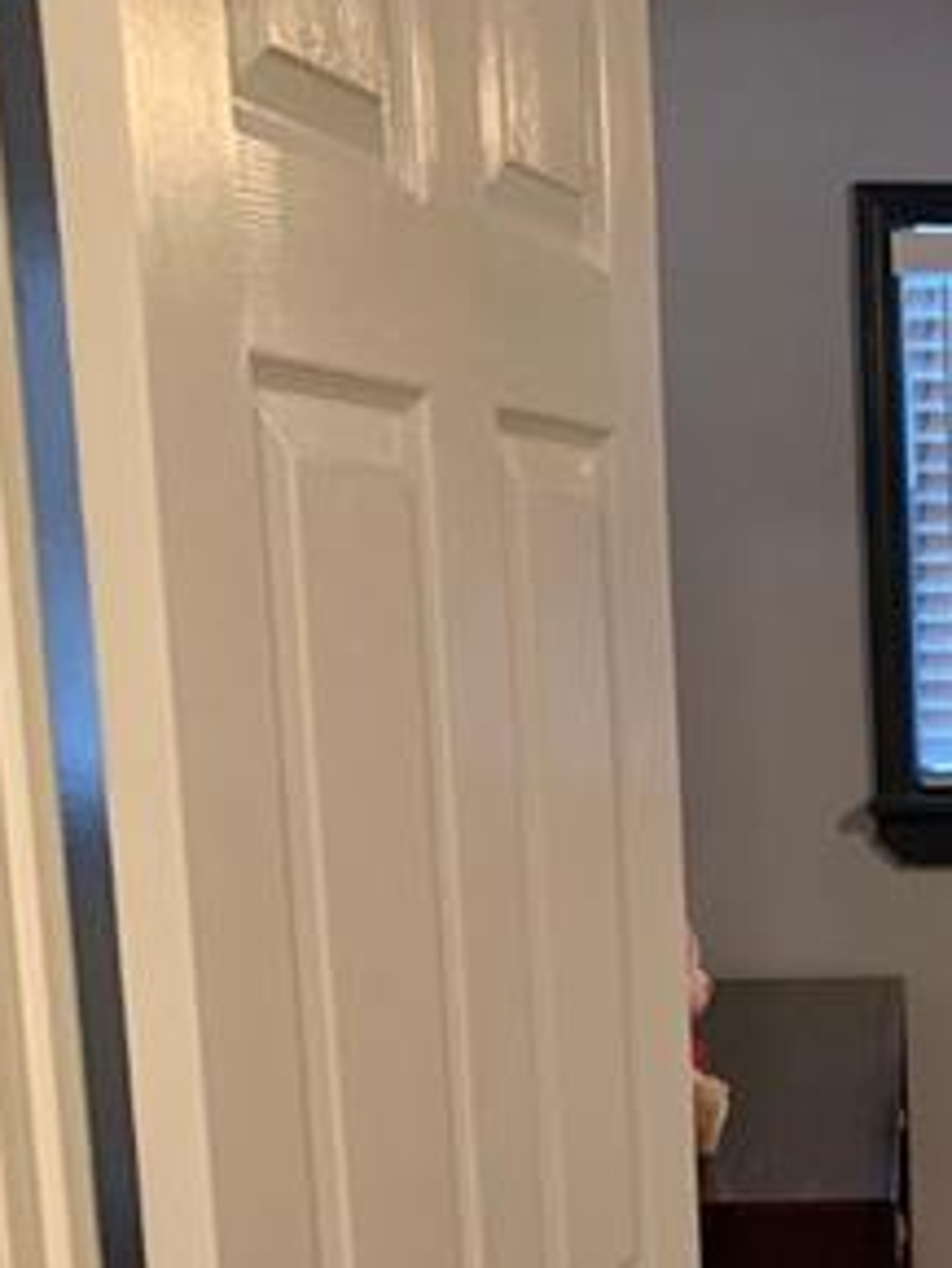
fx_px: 2528
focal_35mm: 69
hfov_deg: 20.0
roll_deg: +0.0
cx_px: 1136
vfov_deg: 26.9
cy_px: 1215
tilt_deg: -11.7
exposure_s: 1/40
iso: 400
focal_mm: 4.25
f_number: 1.8
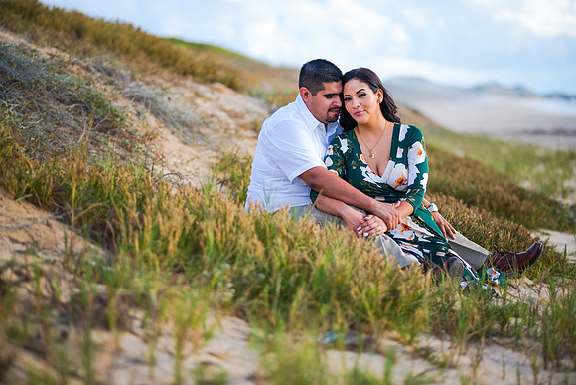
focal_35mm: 85
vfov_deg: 16.1
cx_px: 288
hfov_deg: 23.9
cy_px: 192
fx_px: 1360
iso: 64
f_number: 1.8
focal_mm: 85
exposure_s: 1/500
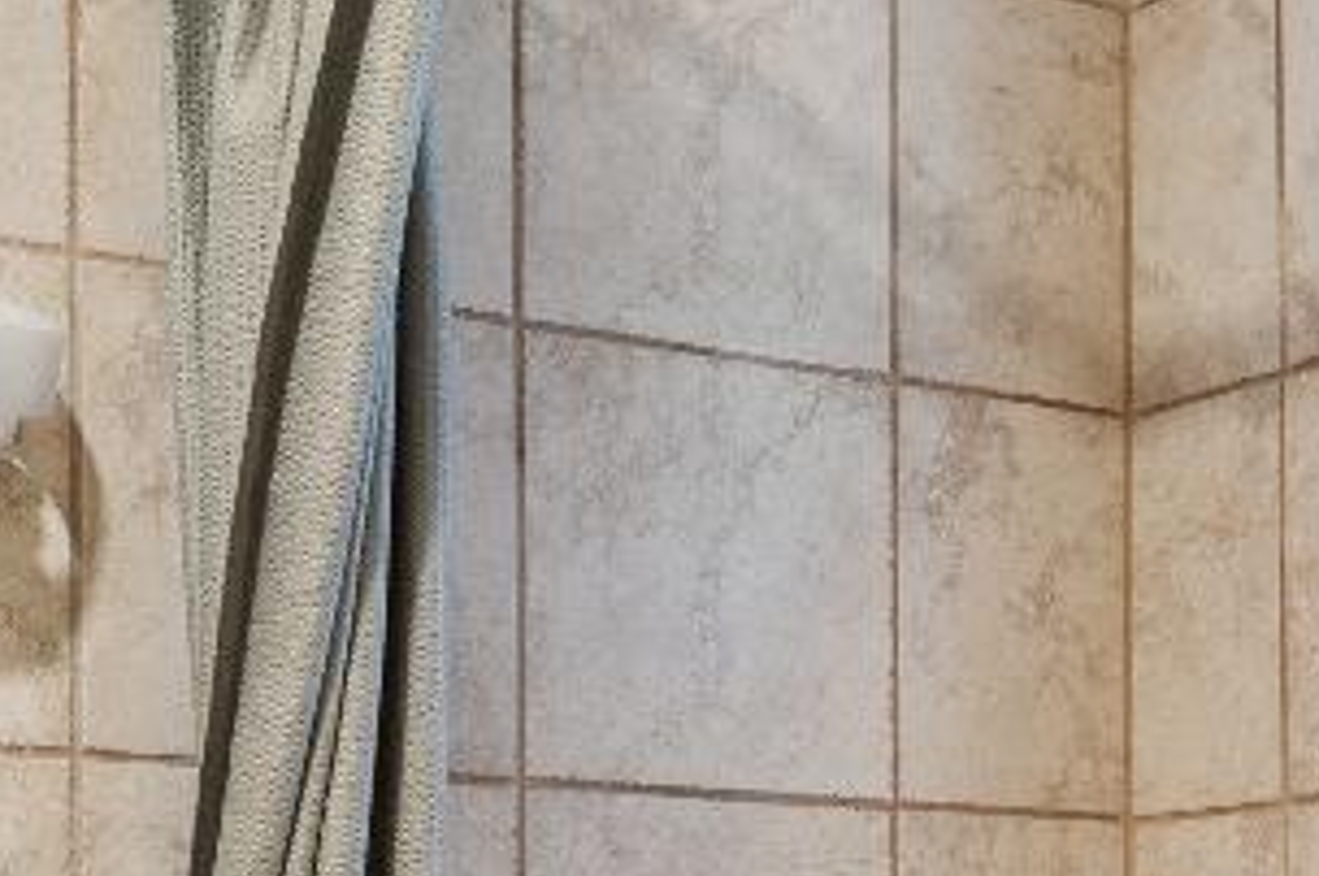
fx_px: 3074
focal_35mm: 84
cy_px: 1180
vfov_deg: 15.4
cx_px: 781
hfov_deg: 24.2
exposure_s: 1/1.25
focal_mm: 17
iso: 400
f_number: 5.6
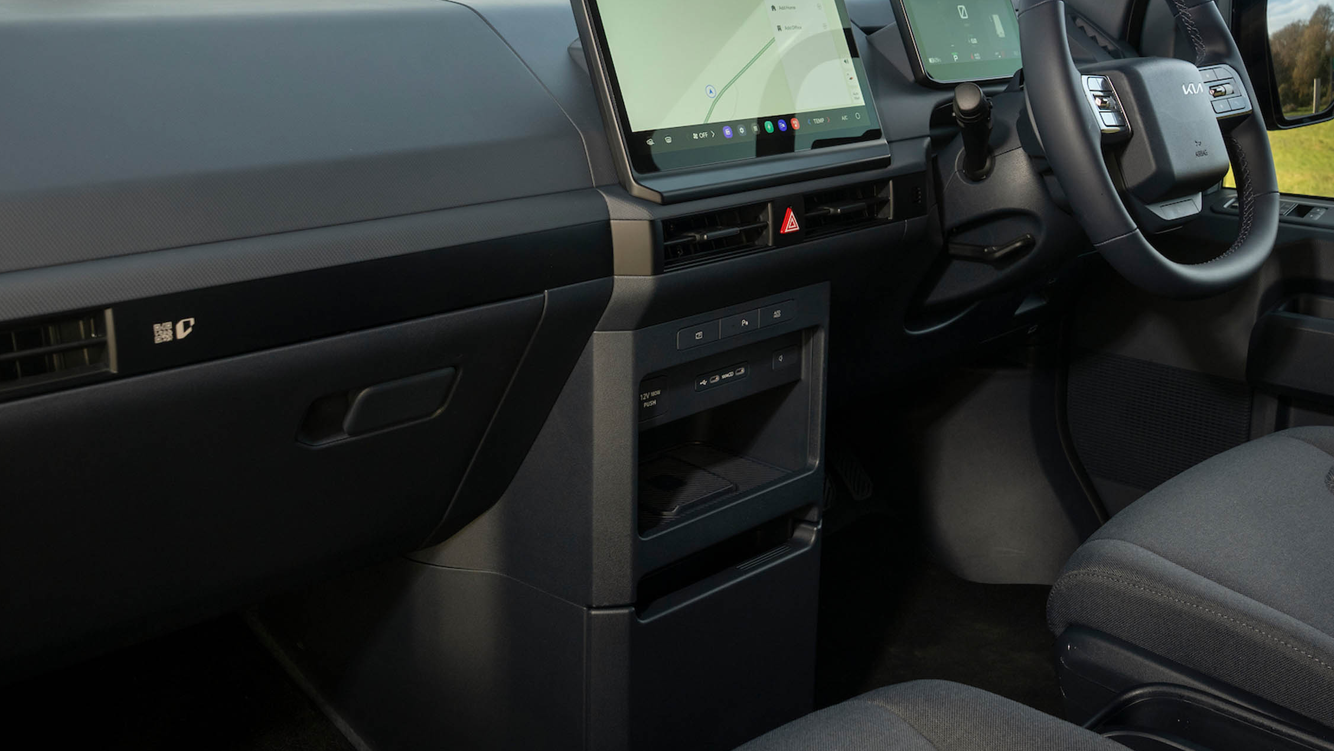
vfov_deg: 30.0
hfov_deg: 51.6
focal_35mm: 39
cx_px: 662
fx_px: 1380
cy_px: 202
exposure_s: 1/50
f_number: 7.1
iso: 400
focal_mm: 24
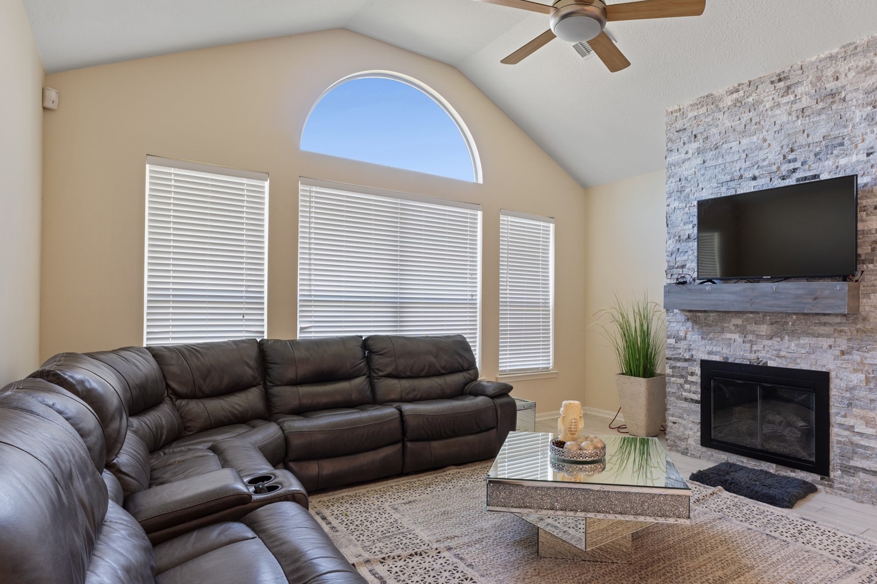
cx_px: 509
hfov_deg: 83.3
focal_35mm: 20
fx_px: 487
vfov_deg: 61.6
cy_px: 335
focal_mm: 10
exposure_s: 1.3
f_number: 8
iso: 100
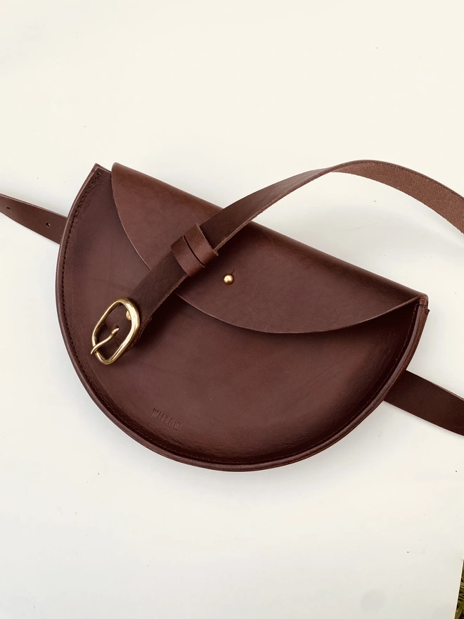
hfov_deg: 53.1
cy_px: 310
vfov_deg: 67.3
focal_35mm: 26
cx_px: 232
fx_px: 465
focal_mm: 4.25
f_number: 1.8
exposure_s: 1/871
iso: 32
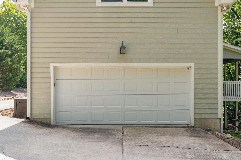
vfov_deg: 41.1
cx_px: 120
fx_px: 214
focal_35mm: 32
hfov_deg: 58.7
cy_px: 80
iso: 320
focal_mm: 32
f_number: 7.1
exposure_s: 1/320
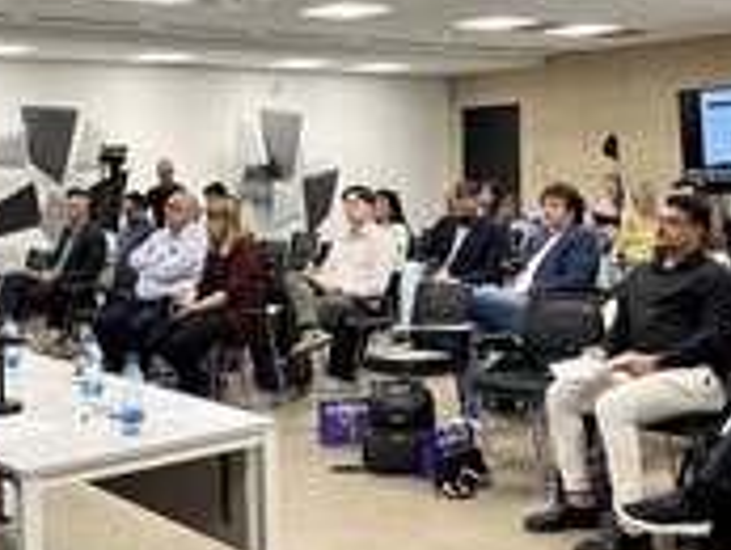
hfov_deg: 35.4
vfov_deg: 27.0
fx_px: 1141
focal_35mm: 54
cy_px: 228
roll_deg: +0.7
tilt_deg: -2.8
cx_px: 292
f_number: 1.6
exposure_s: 1/121
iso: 125
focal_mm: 5.1
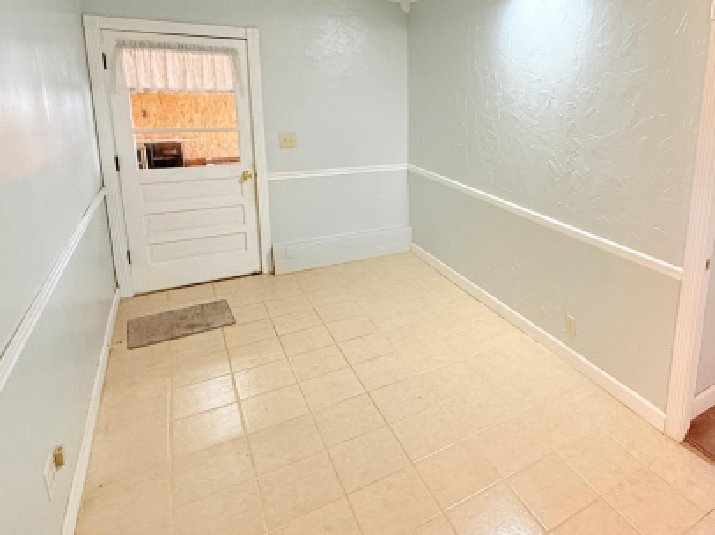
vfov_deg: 57.5
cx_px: 505
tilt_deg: -11.4
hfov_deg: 70.6
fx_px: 475
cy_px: 178
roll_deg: -2.6
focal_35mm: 23
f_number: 2.2
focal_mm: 2.22
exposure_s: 1/60
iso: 400
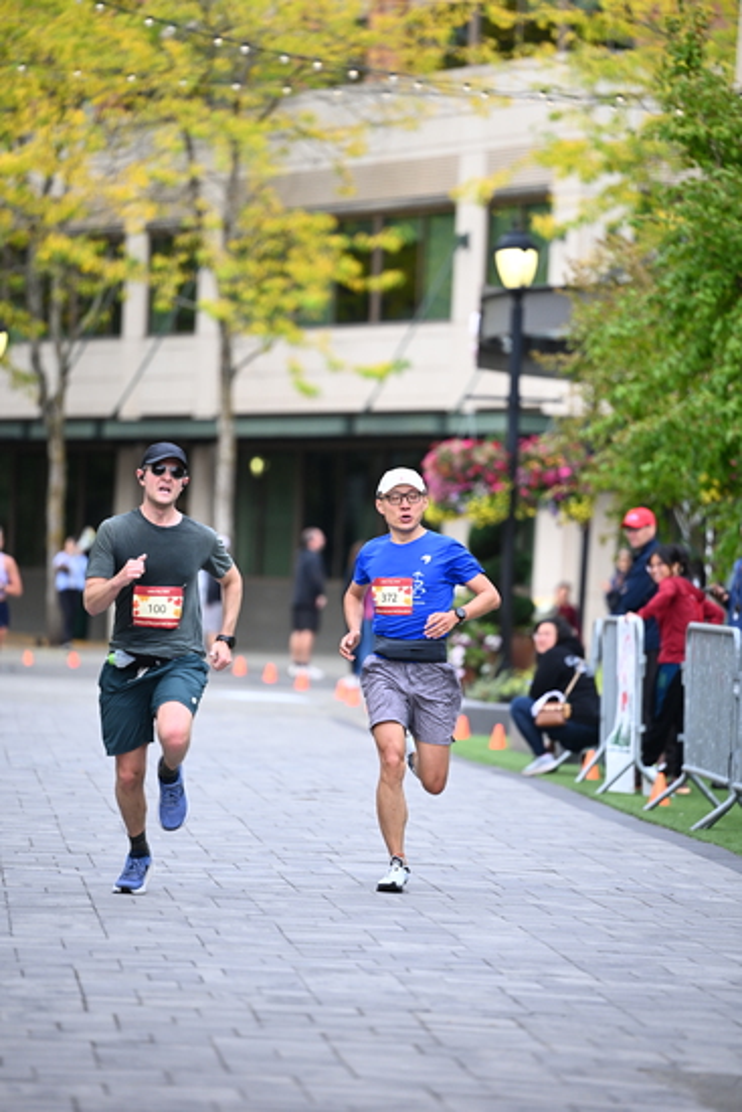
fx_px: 5407
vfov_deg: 11.7
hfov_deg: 7.9
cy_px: 556
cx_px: 371
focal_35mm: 175
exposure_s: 1/1600
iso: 1000
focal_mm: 175
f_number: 2.8
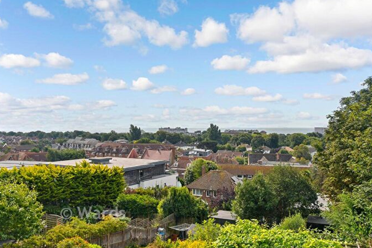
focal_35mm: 31
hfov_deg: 60.3
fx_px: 320
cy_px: 125
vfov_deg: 42.4
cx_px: 185
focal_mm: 20
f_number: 8
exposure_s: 1/500
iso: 160
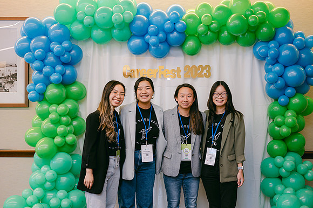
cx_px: 156
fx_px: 434
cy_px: 104
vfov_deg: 27.0
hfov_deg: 39.6
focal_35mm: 50
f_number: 2
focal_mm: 50
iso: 640
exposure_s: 1/100
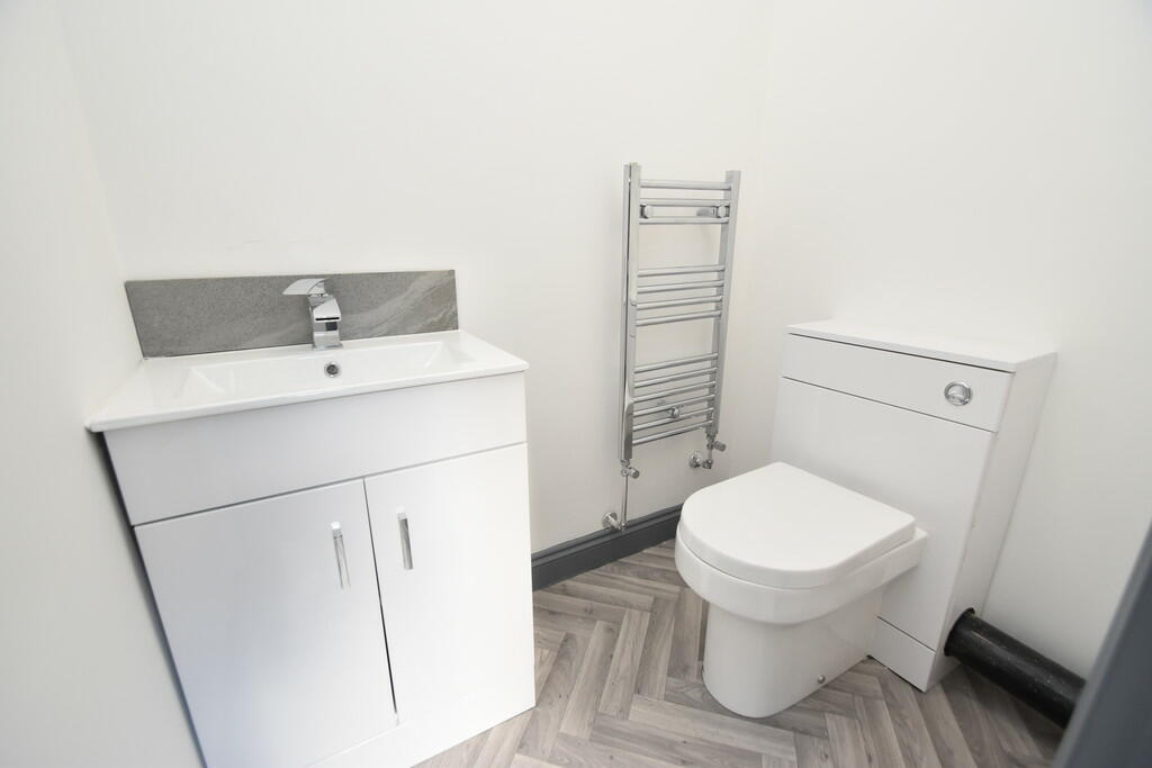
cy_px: 384
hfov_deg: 100.4
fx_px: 480
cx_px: 576
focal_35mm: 15
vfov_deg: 77.3
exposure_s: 1/125
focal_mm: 10
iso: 800
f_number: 5.6
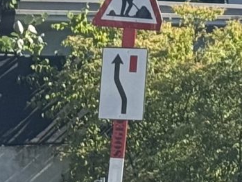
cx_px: 486
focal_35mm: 352
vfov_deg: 4.2
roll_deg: +2.4
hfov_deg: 5.5
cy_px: -210
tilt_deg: +8.8
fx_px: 2462
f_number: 1.78
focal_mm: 6.76
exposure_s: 1/1724
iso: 64
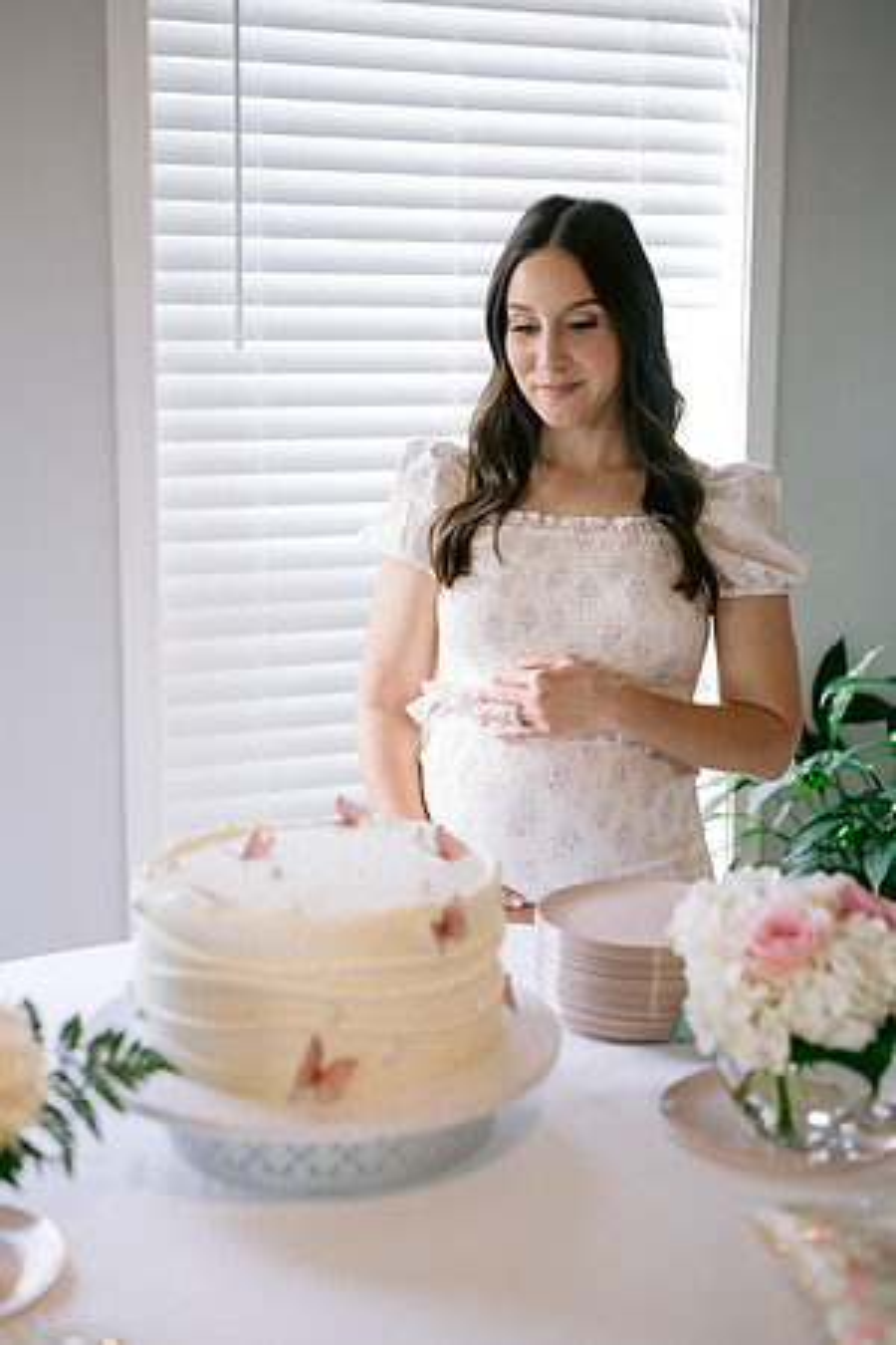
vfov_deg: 39.6
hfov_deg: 27.0
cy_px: 672
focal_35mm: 50
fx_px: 1867
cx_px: 448
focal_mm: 50
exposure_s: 1/200
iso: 400
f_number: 2.8
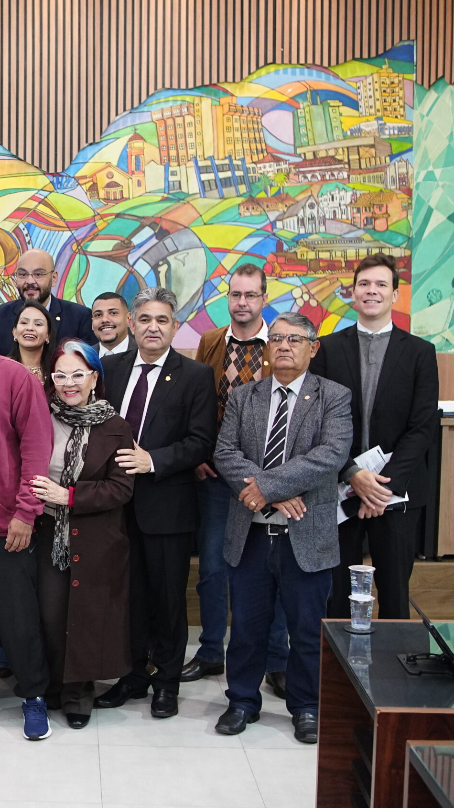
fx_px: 1173
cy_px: 405
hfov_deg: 20.4
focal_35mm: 55
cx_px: -102
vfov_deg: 38.0
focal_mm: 23
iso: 2000
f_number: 2
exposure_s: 1/151
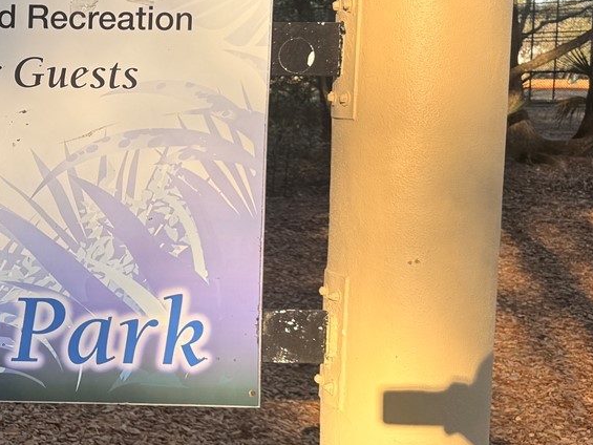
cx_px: -120
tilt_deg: -5.8
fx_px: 1165
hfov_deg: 25.6
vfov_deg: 21.6
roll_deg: -0.8
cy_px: 153
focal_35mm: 68
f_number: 1.78
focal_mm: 6.76
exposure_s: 1/488
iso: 80
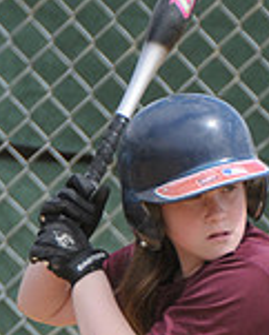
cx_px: 259
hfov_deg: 0.7
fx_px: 21474
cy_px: 550
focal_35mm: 2160
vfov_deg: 0.9
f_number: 4
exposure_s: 1/1600
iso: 400
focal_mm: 400
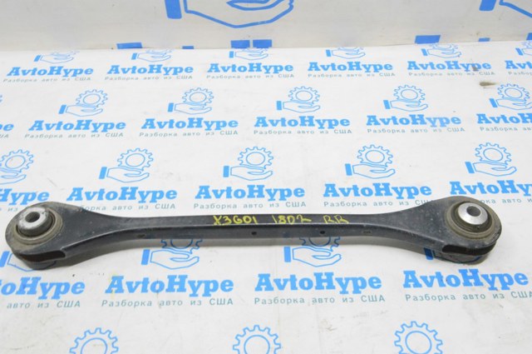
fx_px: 509
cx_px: 266
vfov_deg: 38.3
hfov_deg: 55.2
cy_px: 177
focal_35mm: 34
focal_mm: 23
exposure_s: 1/15
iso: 6400
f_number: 20
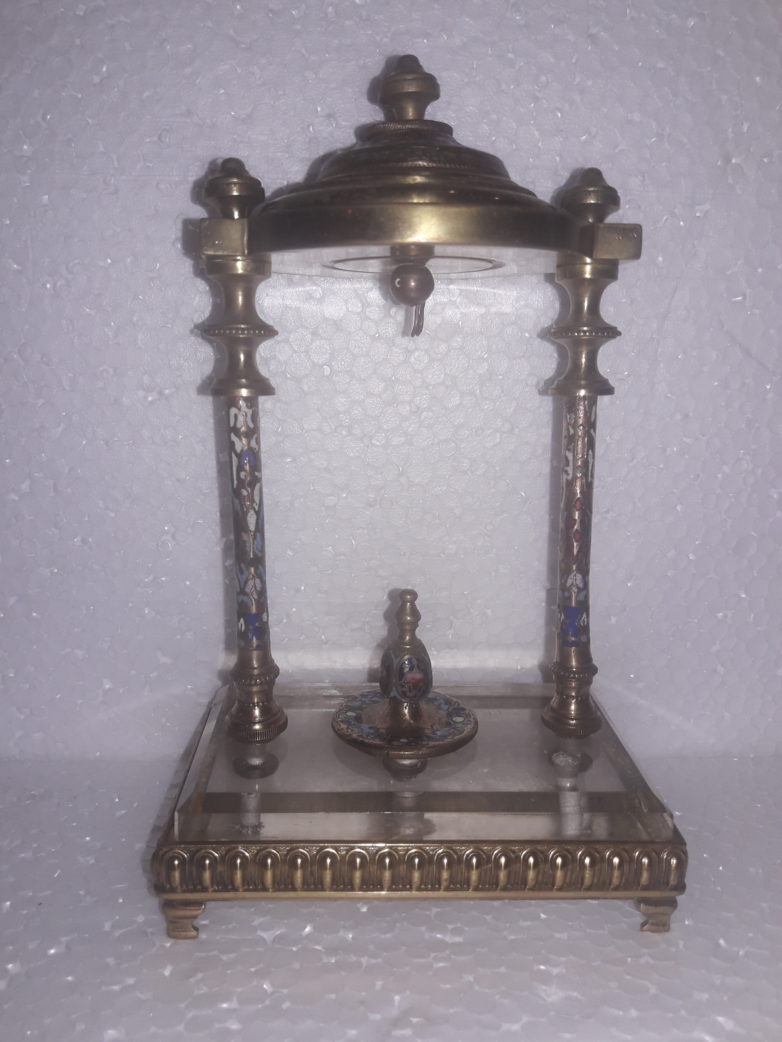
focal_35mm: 28
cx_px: 391
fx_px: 843
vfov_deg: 63.4
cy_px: 521
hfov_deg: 49.7
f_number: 1.9
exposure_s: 1/369
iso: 40
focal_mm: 3.7
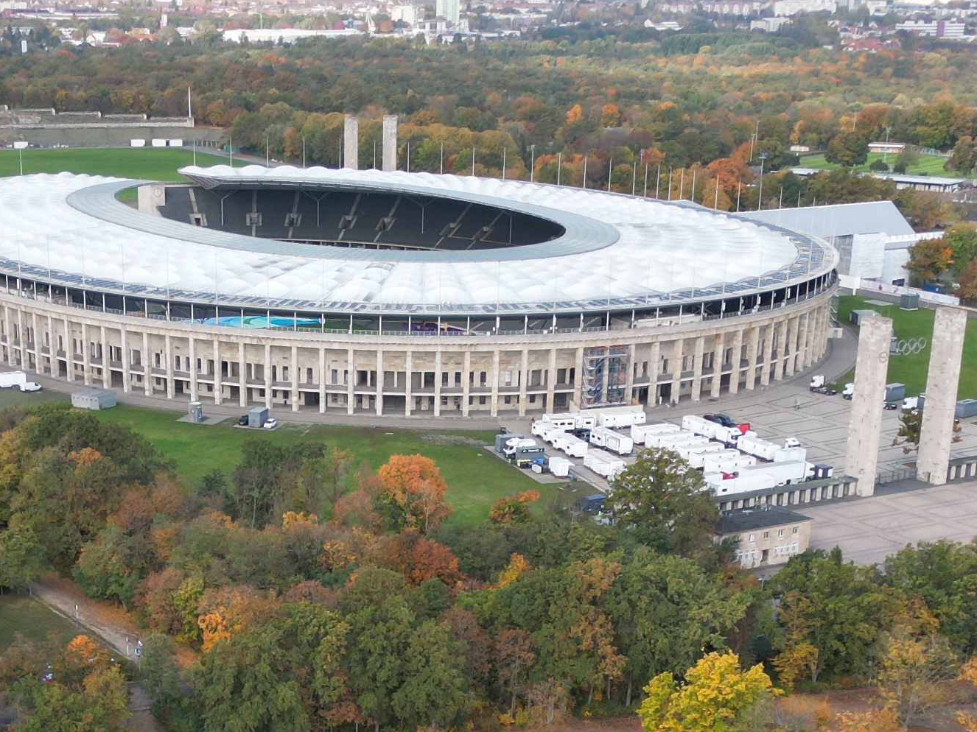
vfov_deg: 19.1
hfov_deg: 26.6
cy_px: 859
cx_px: 352
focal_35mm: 73
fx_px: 2060
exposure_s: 1/1000
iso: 200
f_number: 1.7
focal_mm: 6.72
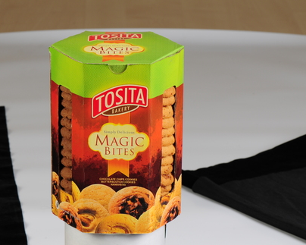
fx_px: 1653
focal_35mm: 183
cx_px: 119
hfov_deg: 10.6
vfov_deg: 8.5
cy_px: 123
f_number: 18
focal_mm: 105
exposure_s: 1/160
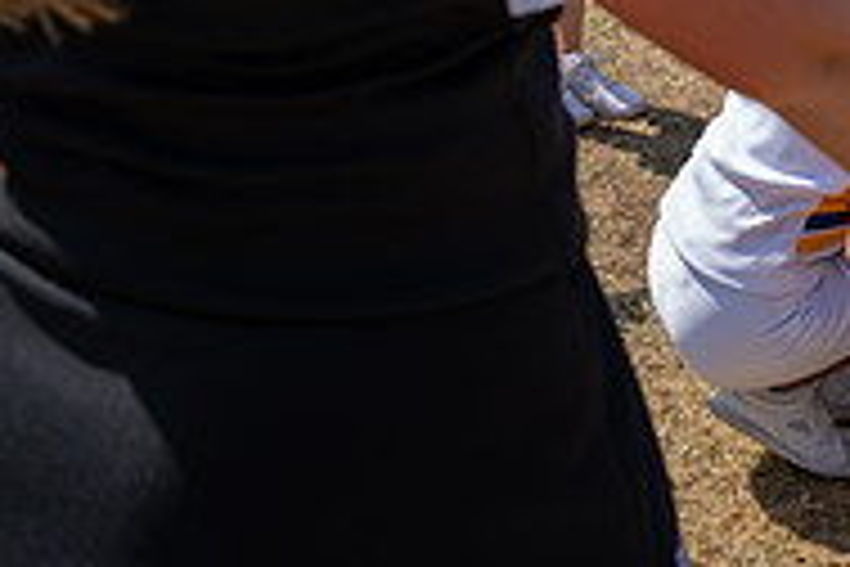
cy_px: -351
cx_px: 1262
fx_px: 2101
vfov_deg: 14.1
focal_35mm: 89
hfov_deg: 19.9
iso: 80
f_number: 2.8
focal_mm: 24
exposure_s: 1/1600
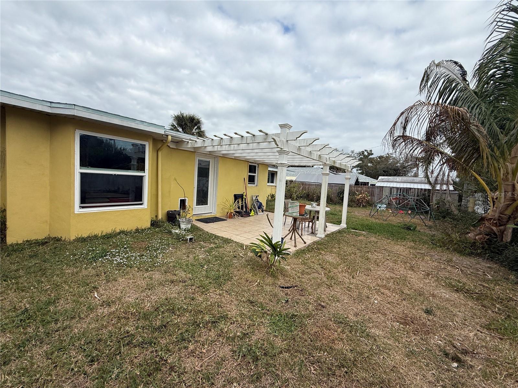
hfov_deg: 102.1
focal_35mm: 14
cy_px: 194
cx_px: 259
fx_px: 209
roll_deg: -3.5
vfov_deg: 85.7
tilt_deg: -2.4
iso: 50
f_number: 2.2
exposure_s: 1/1656
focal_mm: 2.22
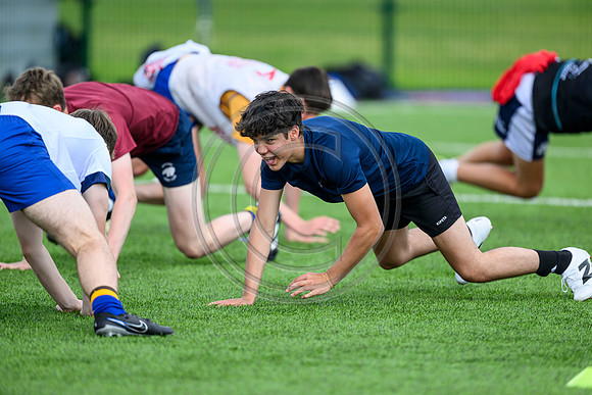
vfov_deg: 3.4
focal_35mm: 400
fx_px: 6579
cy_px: 198
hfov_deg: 5.2
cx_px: 296
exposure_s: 1/640
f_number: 3.2
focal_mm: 400
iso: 160
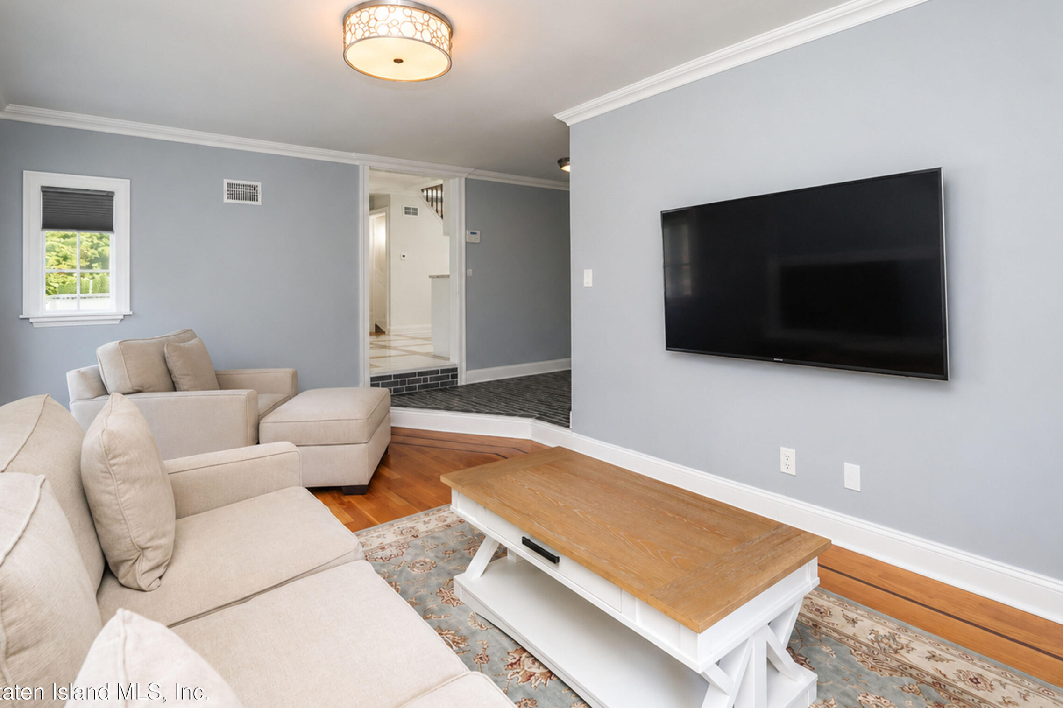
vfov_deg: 65.7
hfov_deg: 88.2
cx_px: 504
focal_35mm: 19
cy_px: 330
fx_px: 548
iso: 64
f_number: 5
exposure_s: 1/50
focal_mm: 16.5
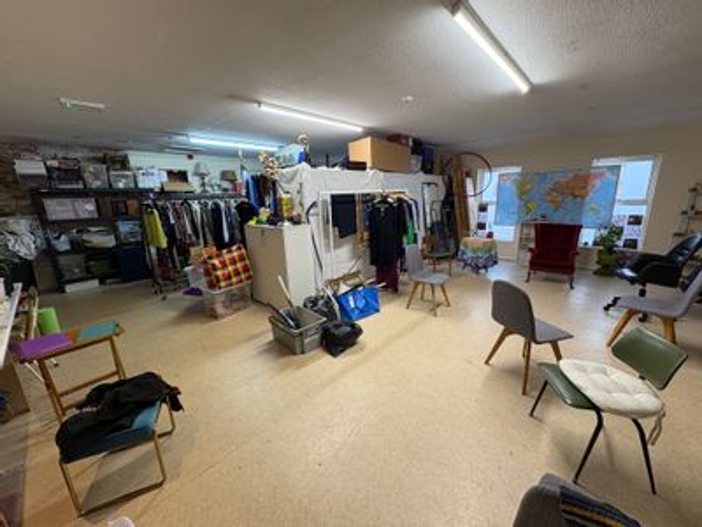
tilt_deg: -14.3
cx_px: 351
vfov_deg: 85.7
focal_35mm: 14
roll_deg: +2.1
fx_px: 284
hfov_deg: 102.1
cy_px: 264
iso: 125
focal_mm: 2.22
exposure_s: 1/50
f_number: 2.2
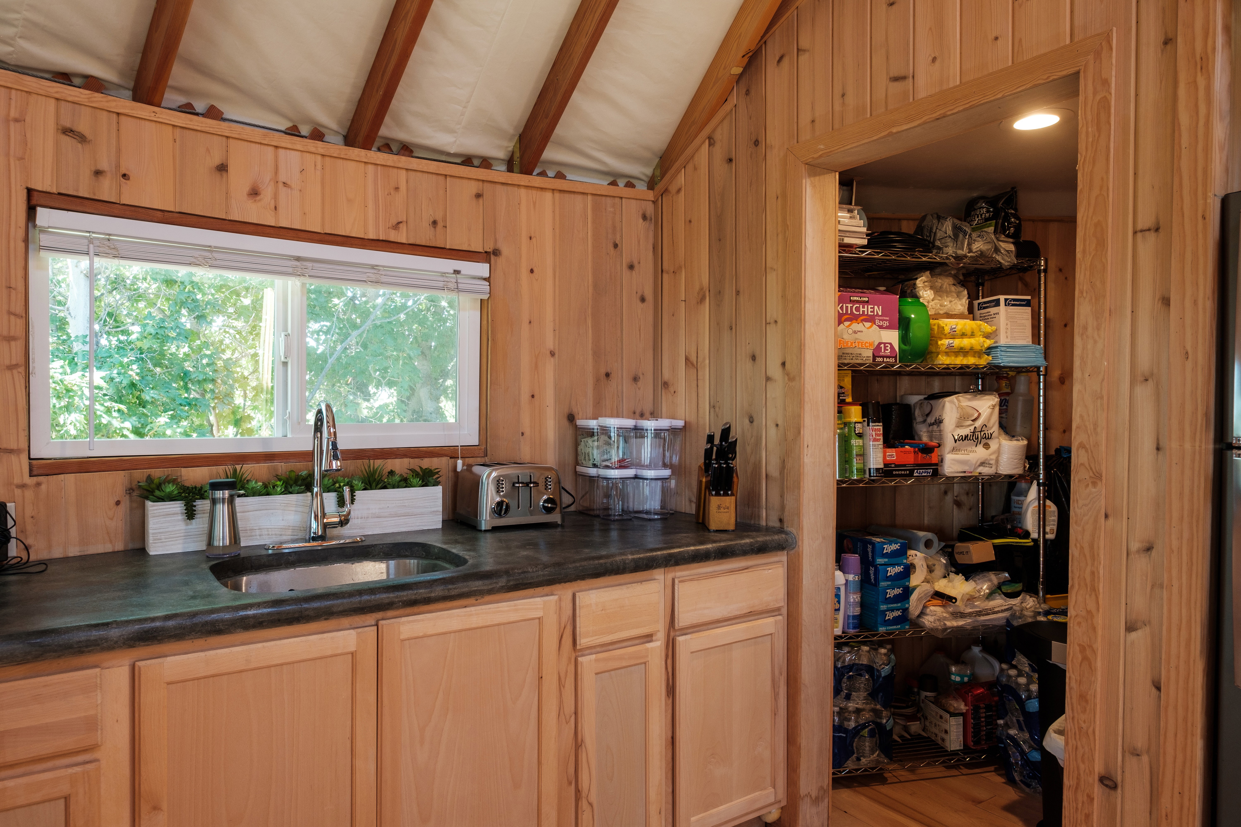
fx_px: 758
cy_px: 414
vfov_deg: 57.2
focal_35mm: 22
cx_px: 620
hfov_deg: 78.6
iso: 200
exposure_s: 1/15
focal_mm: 14.5
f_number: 6.4
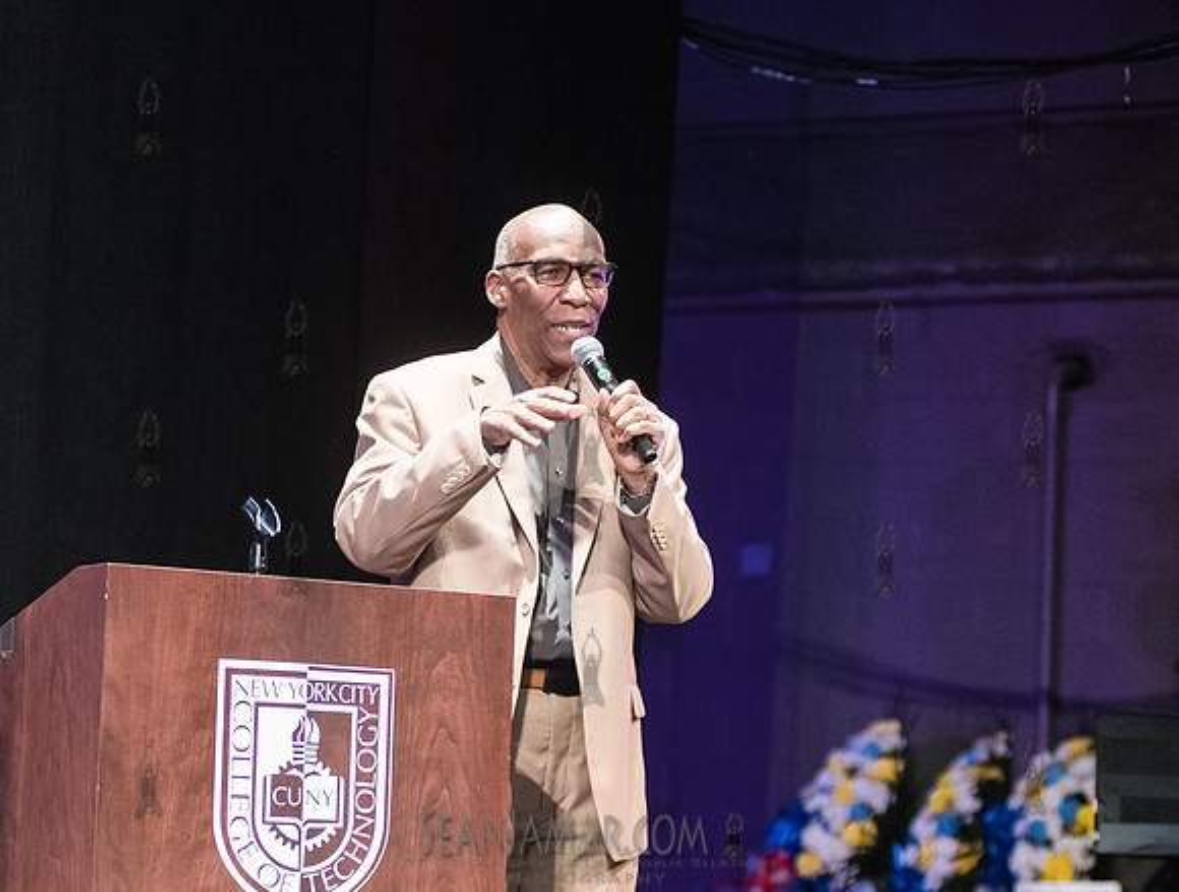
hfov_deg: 14.8
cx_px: 467
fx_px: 4542
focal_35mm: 133
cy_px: 598
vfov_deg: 11.2
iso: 4000
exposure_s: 1/200
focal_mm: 80
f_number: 2.8
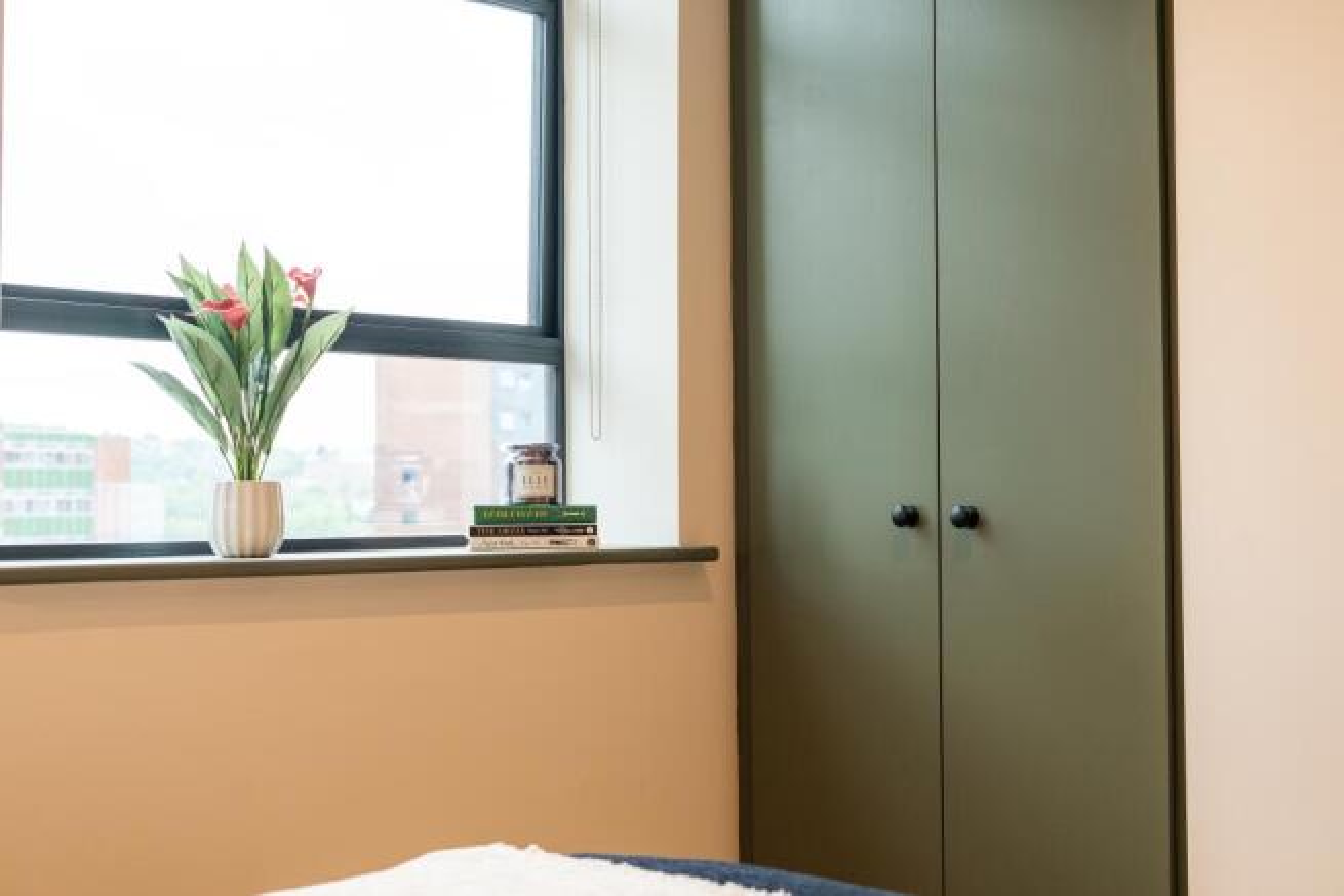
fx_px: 1867
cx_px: 672
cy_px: 448
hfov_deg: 39.6
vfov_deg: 27.0
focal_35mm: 50
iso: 200
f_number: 4
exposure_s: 1/60
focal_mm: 50
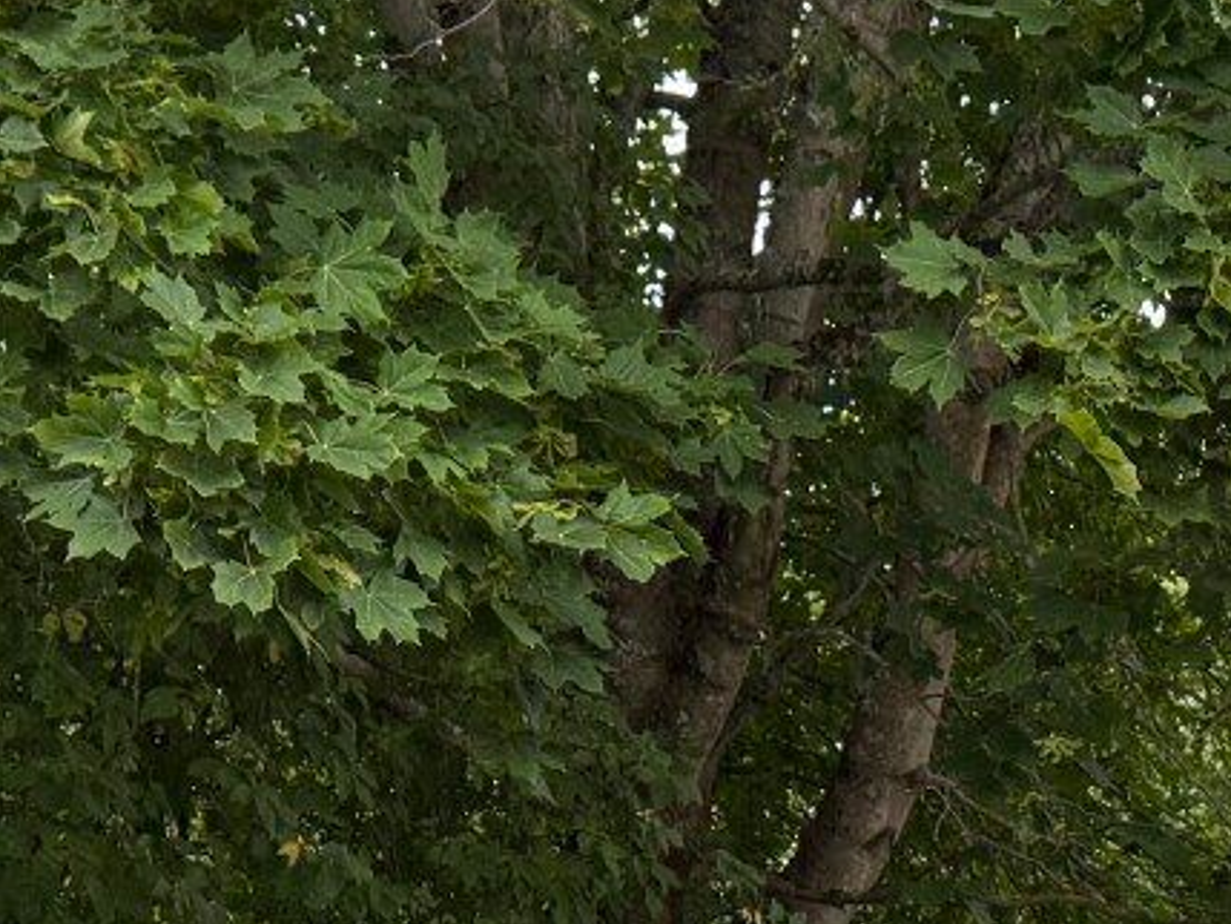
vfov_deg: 12.7
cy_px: 1474
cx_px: 1050
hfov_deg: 17.8
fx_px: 3877
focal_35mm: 109
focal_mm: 6.76
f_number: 1.78
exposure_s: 1/121
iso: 125
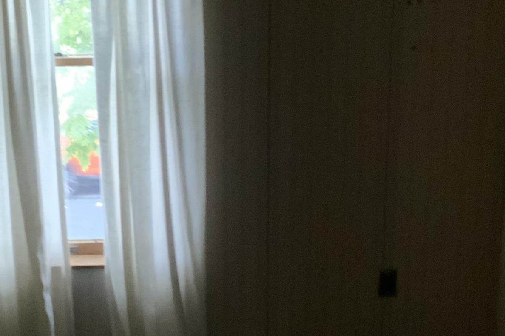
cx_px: 179
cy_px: 168
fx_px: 1094
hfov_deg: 25.9
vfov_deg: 17.5
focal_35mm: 78
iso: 500
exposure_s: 1/30
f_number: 1.8
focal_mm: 3
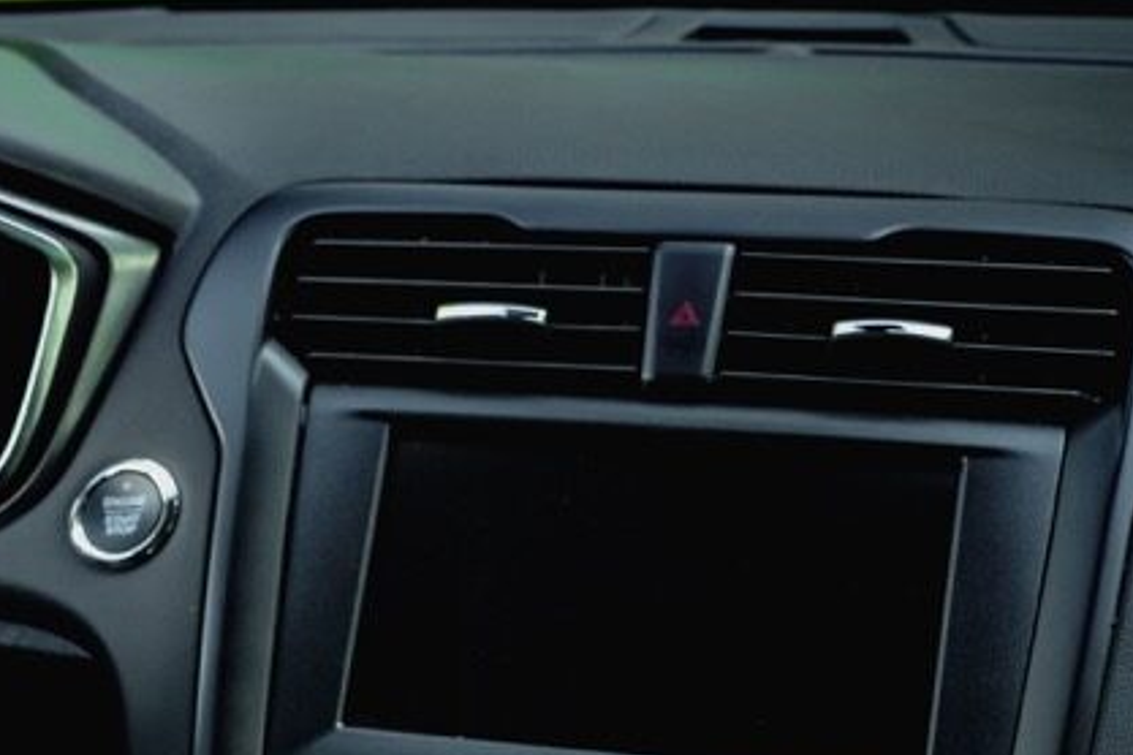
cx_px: -250
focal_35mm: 92
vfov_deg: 14.4
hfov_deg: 20.6
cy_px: 892
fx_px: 2895
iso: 640
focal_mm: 30
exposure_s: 1/100
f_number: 4
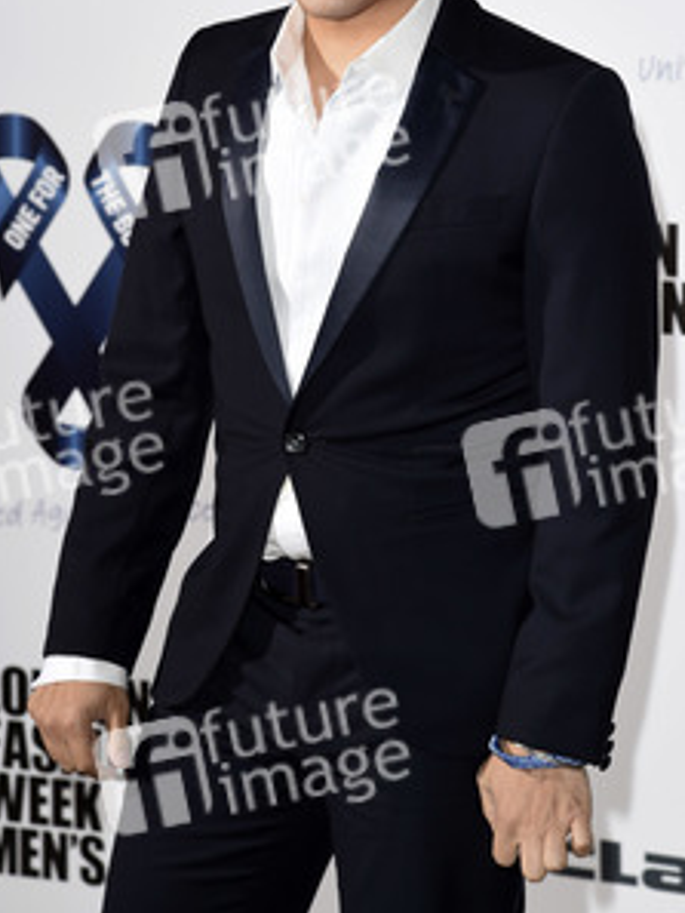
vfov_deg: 14.5
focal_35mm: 136
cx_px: 342
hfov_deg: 10.9
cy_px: 301
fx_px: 3586
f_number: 6.3
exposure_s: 1/250
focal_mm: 105
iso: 640
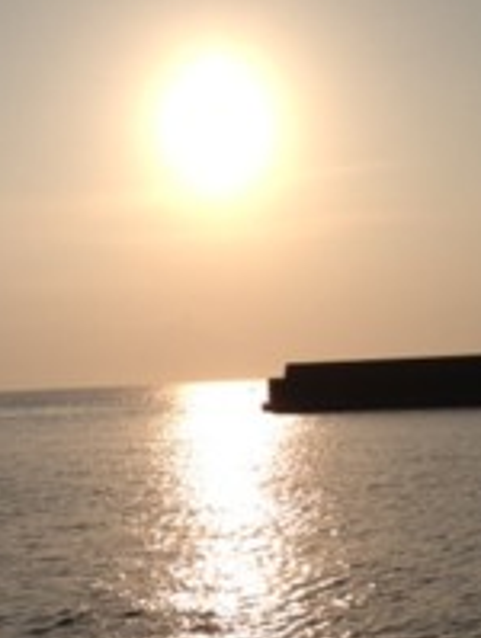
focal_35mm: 79
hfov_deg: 18.7
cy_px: 683
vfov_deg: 23.3
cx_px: 224
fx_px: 1459
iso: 50
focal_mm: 4.28
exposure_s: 1/7937
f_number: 2.4
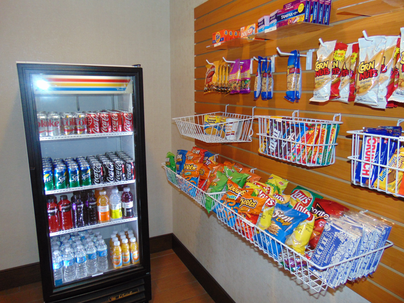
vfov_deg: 54.9
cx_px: 202
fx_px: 292
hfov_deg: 69.4
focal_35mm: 25
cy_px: 152
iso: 200
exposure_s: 1/30
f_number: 3
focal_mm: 4.5
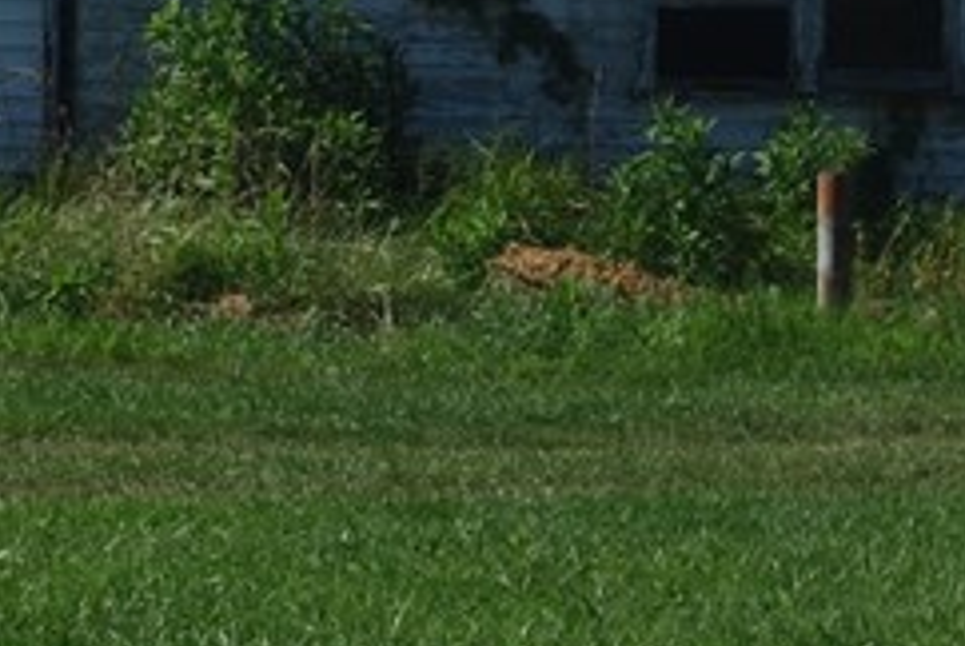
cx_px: 552
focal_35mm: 235
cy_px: -534
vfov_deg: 5.8
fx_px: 6313
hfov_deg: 8.7
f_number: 8
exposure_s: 1/250
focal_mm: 35
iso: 100
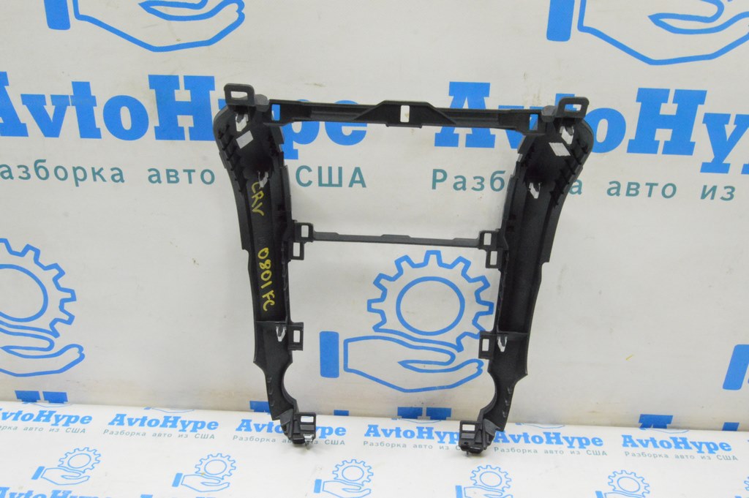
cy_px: 249
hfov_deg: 55.1
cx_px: 374
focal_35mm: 34
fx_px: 717
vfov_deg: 38.3
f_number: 20
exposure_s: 1/15
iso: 6400
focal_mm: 23
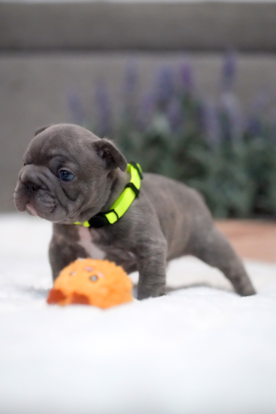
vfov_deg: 23.9
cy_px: 207
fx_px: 977
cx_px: 138
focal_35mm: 85
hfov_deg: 16.1
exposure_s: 1/500
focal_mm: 85
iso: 12800
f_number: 3.2
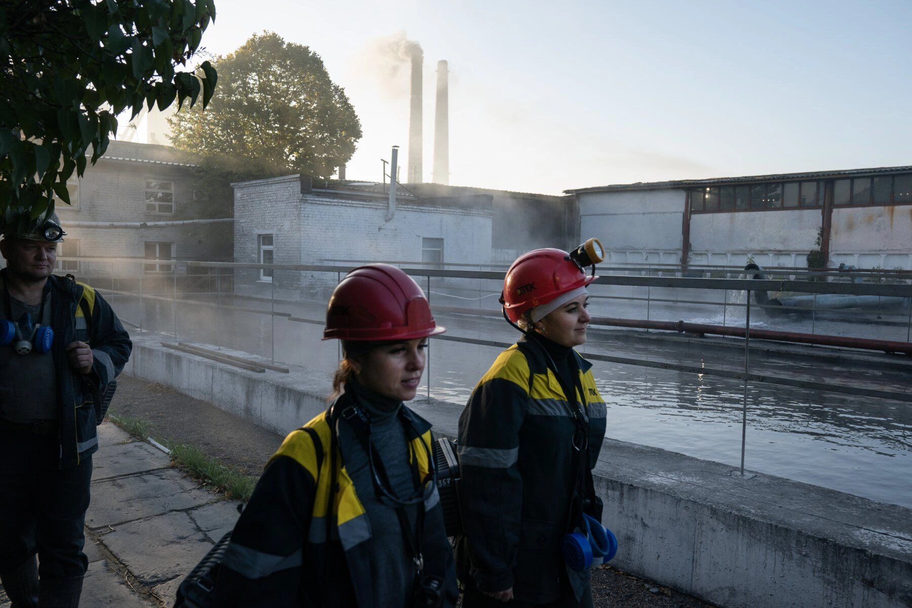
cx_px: 456
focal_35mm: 29
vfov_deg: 45.0
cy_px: 304
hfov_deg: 63.7
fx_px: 735
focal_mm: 29
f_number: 4.5
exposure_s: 1/800
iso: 500
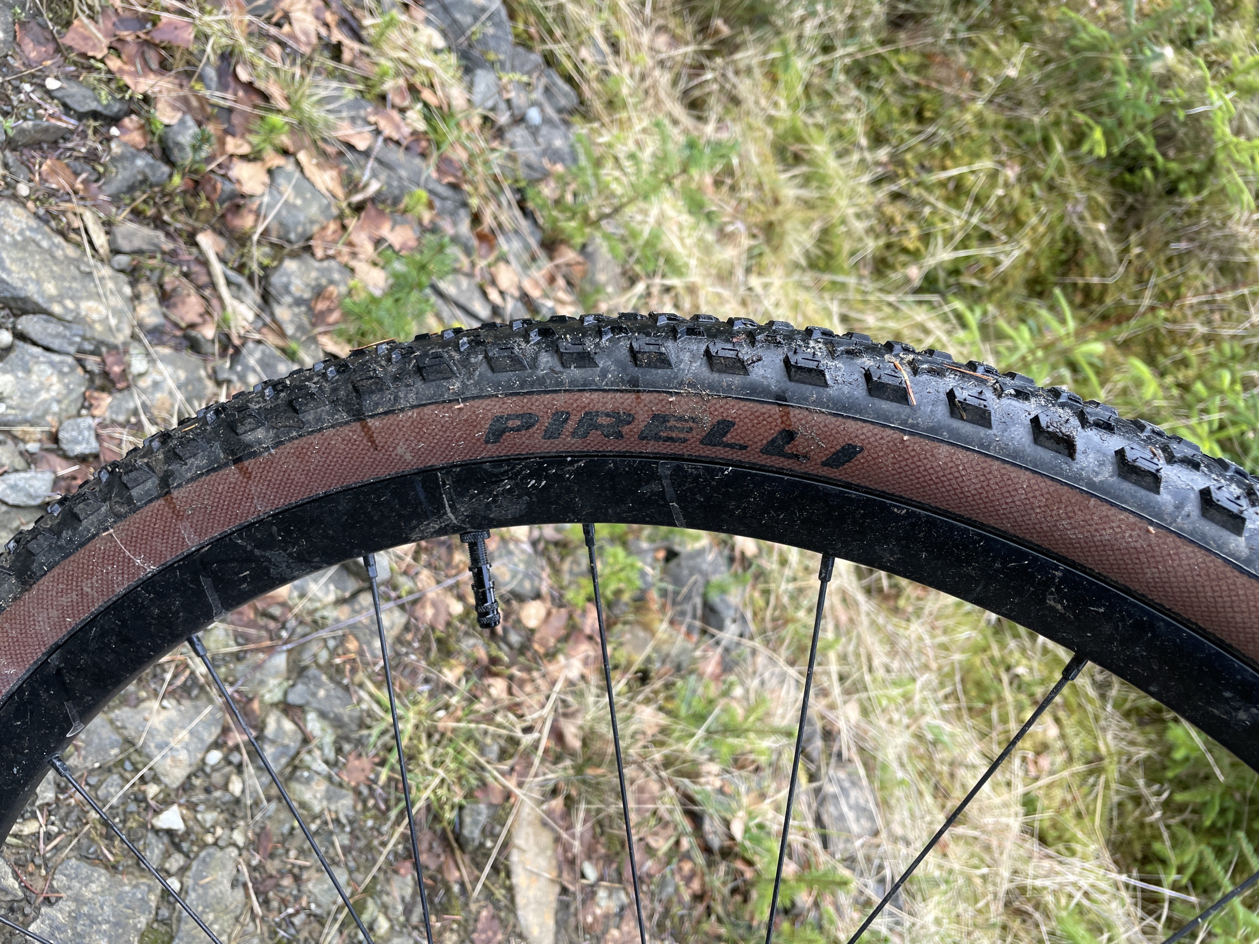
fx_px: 946
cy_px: 472
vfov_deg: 53.1
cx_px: 630
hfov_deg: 67.3
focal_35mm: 26
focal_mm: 4.2
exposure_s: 1/121
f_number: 1.6
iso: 50
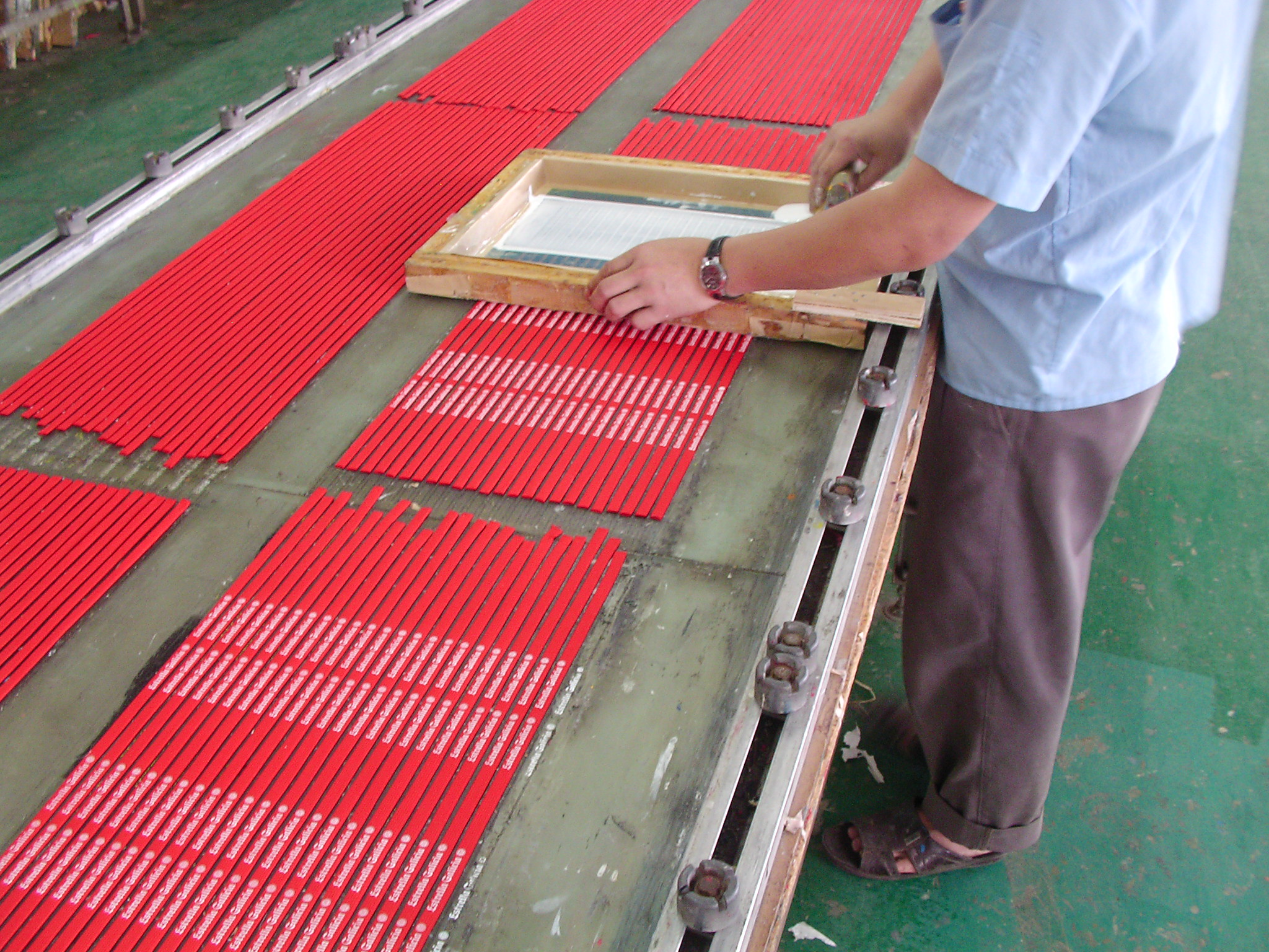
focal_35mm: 38
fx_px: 1393
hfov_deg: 49.0
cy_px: 476
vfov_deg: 37.7
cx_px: 634
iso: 100
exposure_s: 1/9
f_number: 3.5
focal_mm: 5.8
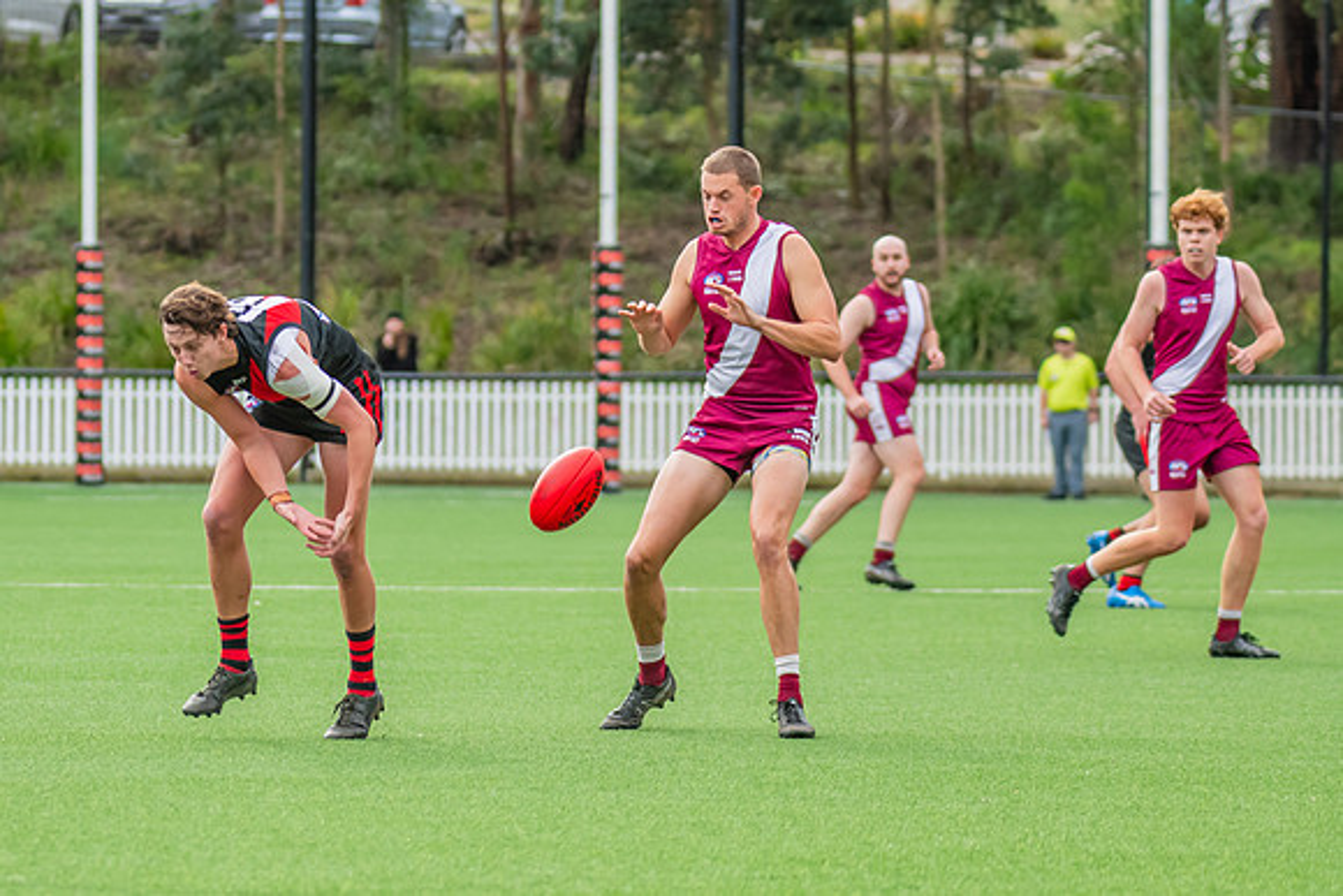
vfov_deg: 4.7
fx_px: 10890
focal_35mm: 292
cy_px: 303
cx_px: 230
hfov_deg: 7.0
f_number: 4.5
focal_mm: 170
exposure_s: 1/1250
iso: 800
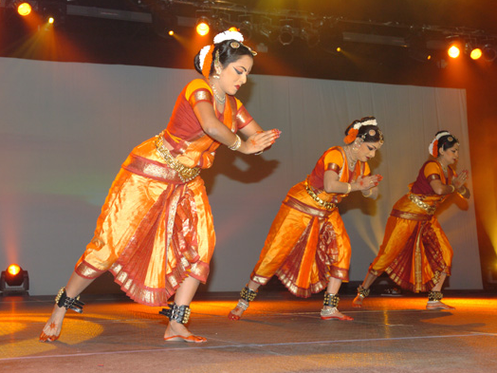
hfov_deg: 34.3
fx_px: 804
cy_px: 186
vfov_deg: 26.1
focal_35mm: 56
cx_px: 236
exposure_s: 1/60
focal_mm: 34
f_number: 4
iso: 400
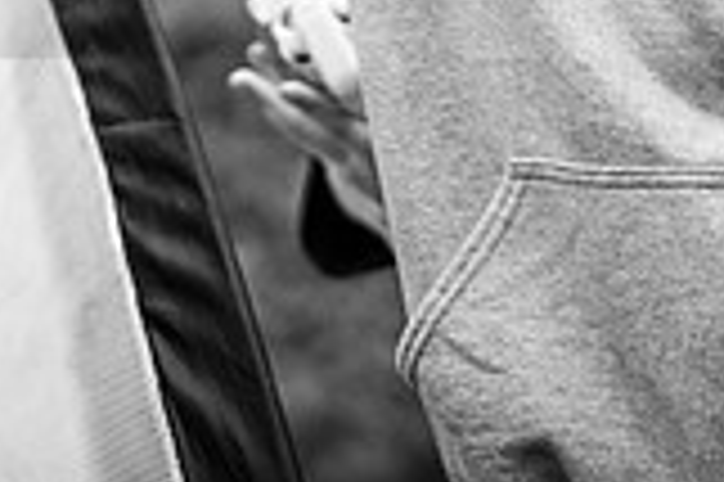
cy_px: -349
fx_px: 8759
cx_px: 392
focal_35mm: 436
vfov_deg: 3.1
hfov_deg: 4.7
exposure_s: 1/160
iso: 100
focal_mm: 107
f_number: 2.8
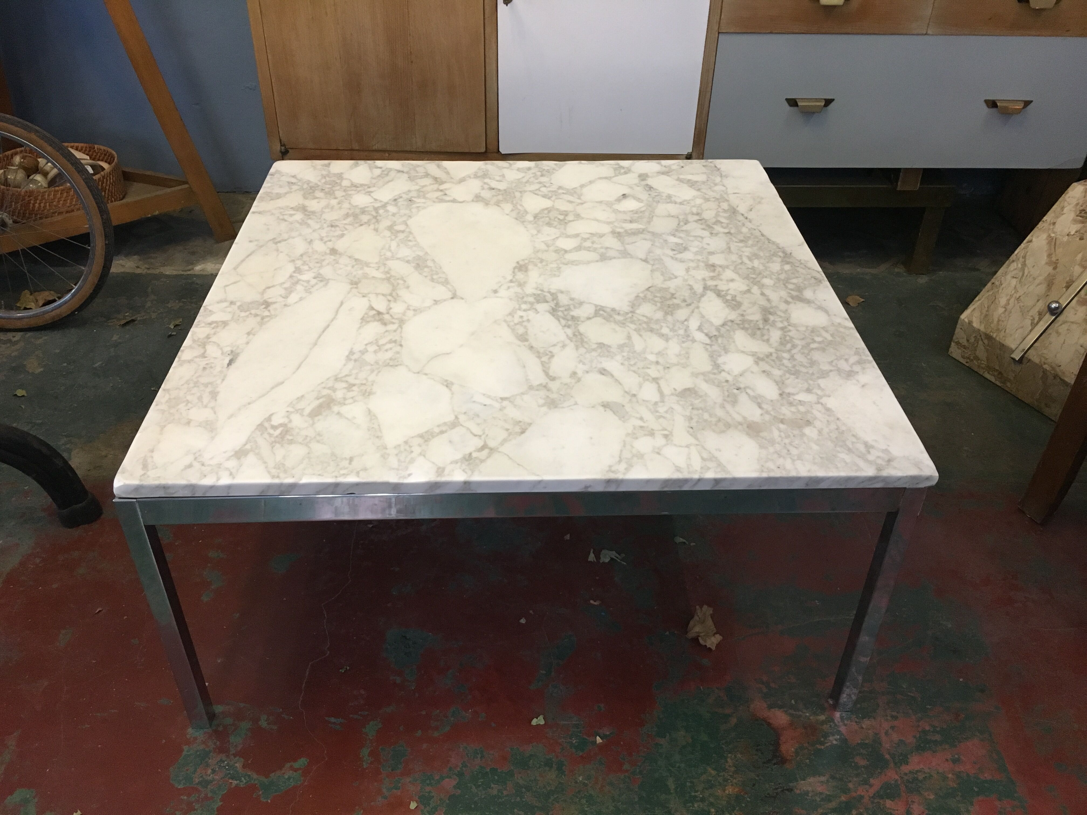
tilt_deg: -37.2
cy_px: 408
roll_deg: -0.3
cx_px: 544
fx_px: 911
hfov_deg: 61.7
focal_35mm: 29
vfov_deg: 48.2
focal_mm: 4.15
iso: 200
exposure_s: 1/33
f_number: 2.2
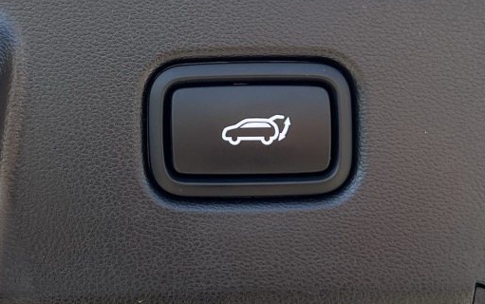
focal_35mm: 69
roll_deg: +0.8
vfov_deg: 18.8
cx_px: 165
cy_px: 95
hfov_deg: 29.6
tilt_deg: +17.7
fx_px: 913
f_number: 1.5
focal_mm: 5.7
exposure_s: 1/466
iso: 50
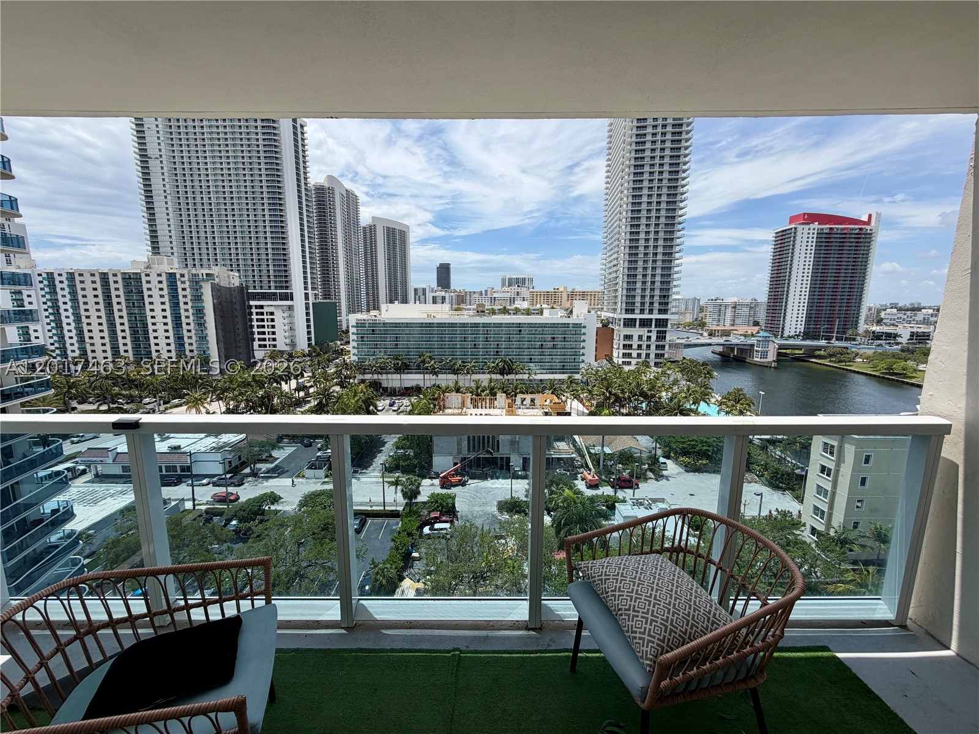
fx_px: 396
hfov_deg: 102.1
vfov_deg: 85.7
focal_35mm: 14
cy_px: 367
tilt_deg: -9.7
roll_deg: -0.4
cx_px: 490
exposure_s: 1/1033
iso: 20
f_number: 2.2
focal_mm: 2.22
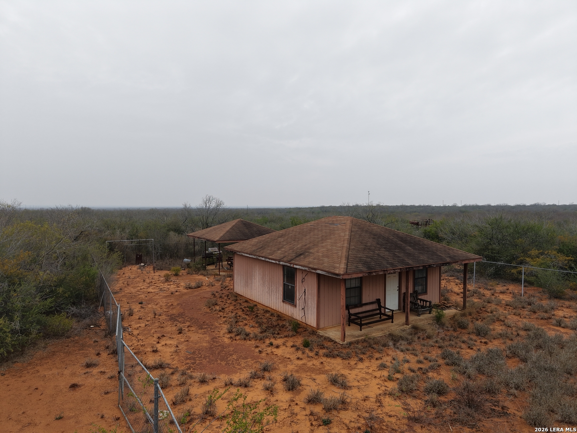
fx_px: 400
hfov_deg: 71.6
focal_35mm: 24
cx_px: 288
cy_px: 216
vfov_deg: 56.8
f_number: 1.8
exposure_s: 1/640
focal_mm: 8.67
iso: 100
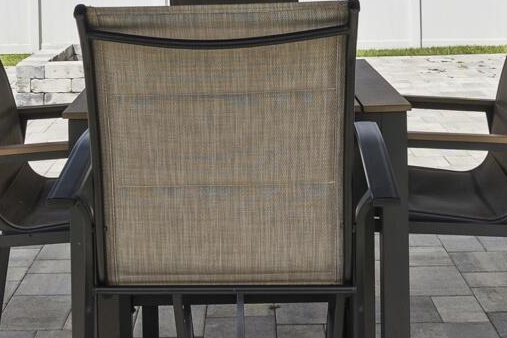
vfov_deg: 18.8
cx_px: 234
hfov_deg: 29.2
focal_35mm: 69
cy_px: -50
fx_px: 972
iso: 250
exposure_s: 1/500
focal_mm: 14
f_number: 9
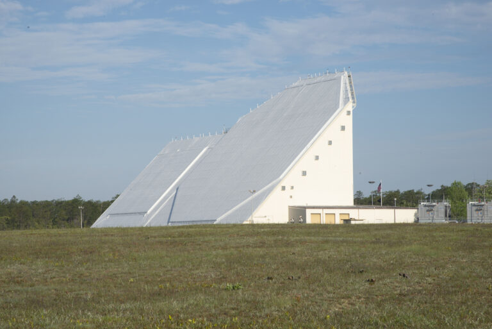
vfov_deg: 13.7
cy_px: 164
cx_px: 246
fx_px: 1367
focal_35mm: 100
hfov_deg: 20.4
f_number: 20
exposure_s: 1/160
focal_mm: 100
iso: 250
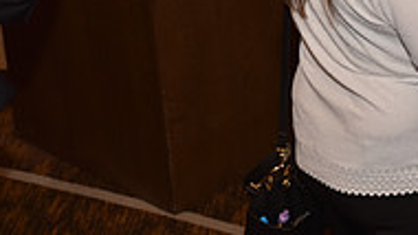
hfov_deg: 17.2
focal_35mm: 112
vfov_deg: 10.3
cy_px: -166
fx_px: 1242
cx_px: 627
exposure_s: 1/60
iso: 200
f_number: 5
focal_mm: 35
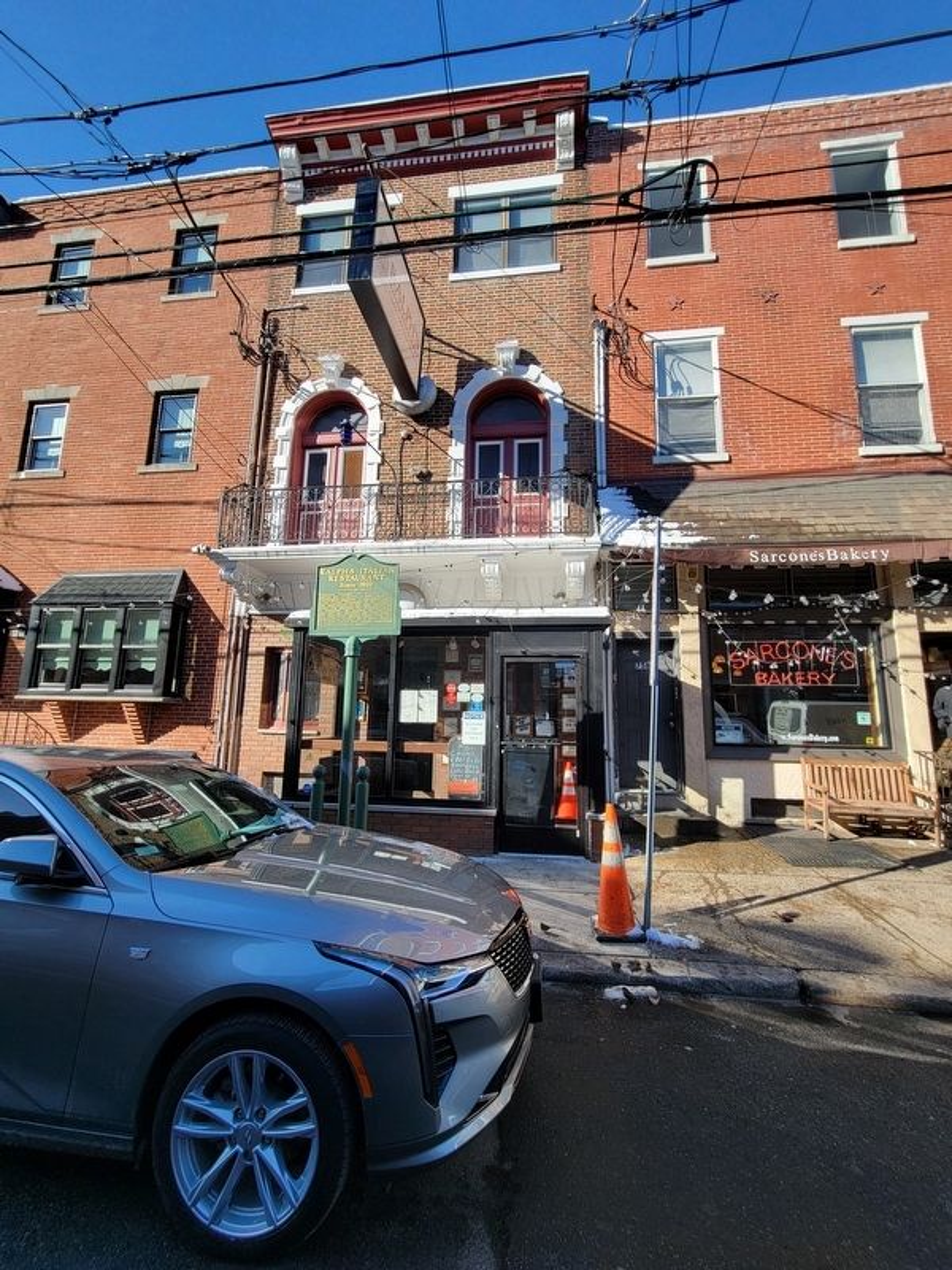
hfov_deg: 89.9
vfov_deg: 106.2
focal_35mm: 13
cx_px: 476
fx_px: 477
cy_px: 635
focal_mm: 2.2
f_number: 2.2
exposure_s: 1/604
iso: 50
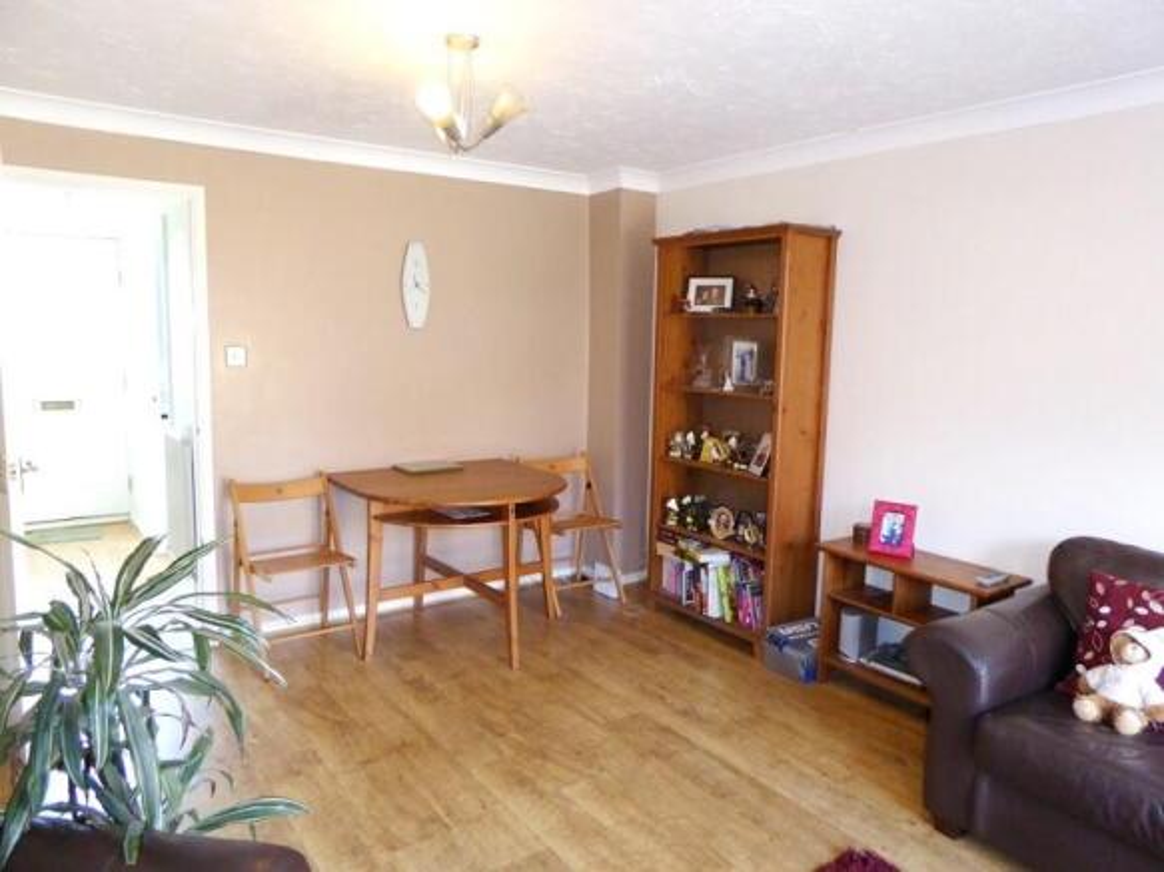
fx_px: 807
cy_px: 436
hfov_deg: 71.6
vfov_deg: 56.8
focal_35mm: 24
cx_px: 582
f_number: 3.3
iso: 800
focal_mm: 4.3
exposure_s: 1/60
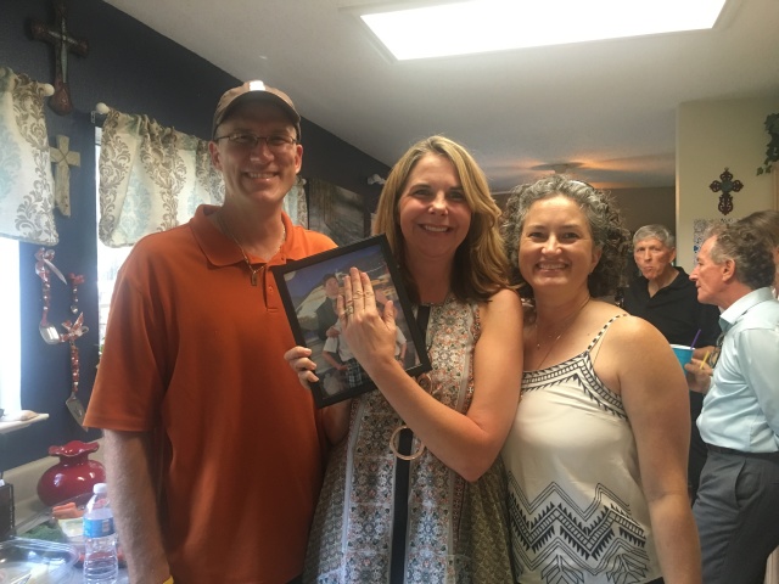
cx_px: 390
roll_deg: +1.0
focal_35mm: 29
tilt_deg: -0.3
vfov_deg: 48.2
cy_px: 292
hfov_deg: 61.7
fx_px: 653
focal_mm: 4.15
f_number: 2.2
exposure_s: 1/30
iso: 125
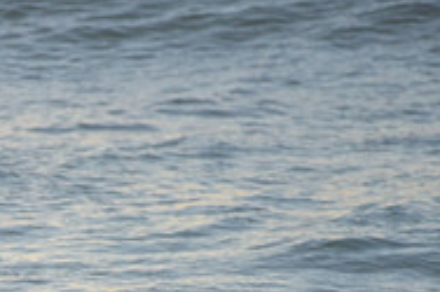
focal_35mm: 1546
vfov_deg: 0.9
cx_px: -42
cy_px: 426
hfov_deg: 1.3
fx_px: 18879
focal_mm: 500
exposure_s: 1/2000
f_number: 5.6
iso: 1000
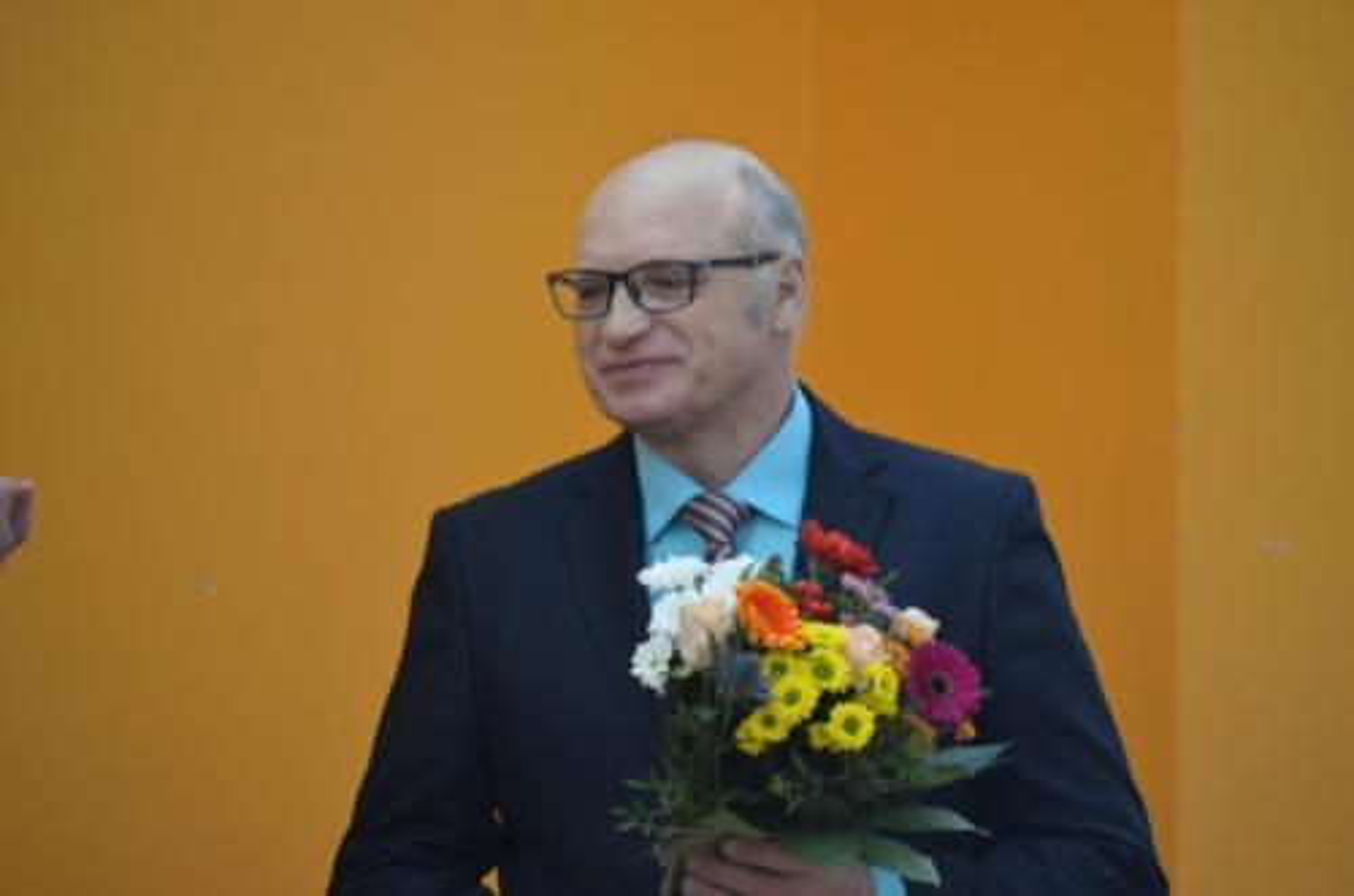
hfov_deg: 5.7
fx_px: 13510
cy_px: 448
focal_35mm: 360
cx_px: 677
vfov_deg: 3.8
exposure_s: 1/125
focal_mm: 240
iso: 1250
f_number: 5.3
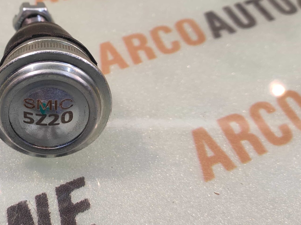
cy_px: 97
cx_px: 55
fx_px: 295
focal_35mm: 34
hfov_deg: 50.3
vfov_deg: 41.6
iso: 281
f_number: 1.79
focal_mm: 4.74
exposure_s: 1/50
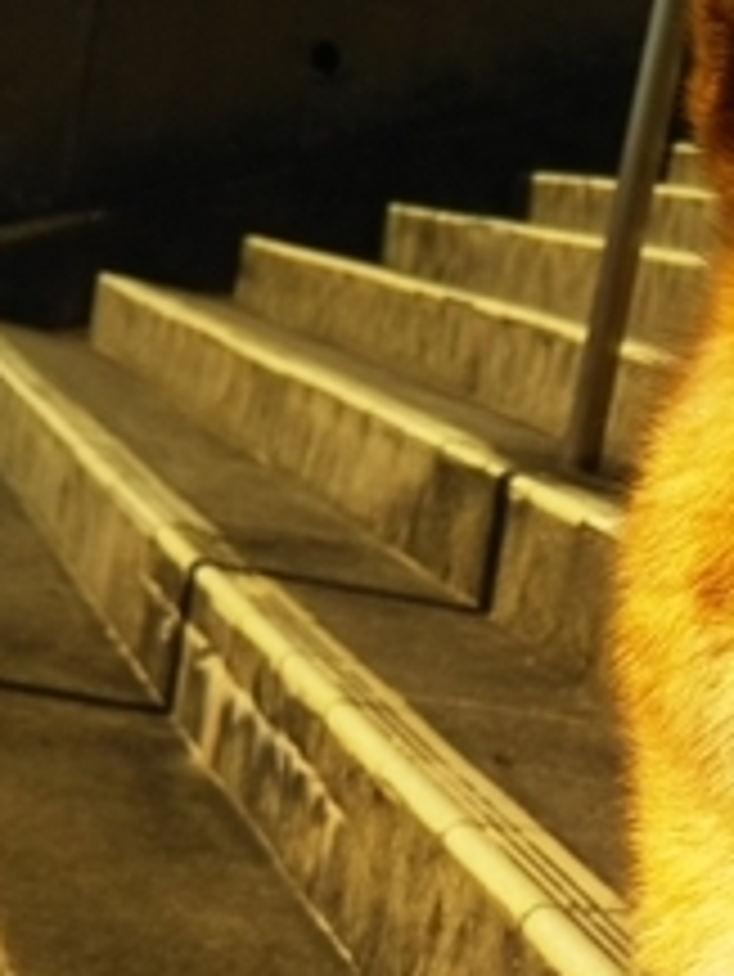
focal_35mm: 69
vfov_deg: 27.1
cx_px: 831
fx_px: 1949
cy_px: 886
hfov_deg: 20.2
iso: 40
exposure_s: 1/1457
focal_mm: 4
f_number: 2.2
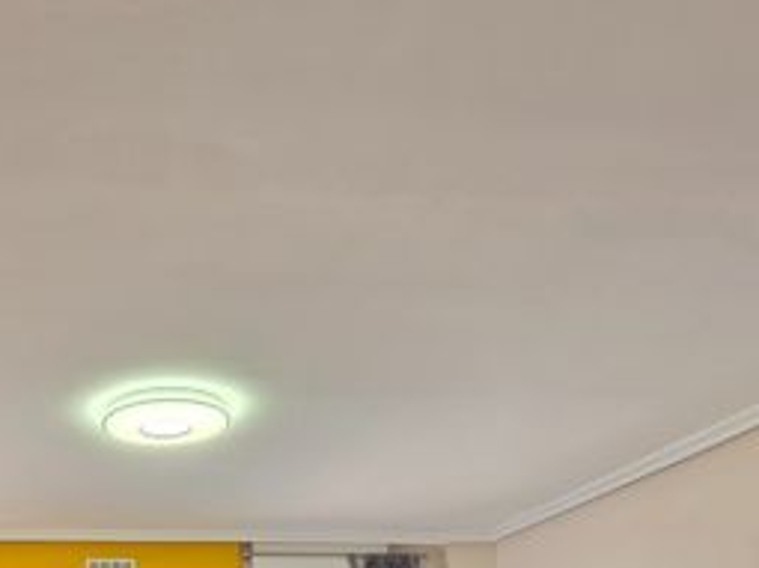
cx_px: 94
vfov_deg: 32.4
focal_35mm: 36
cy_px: 690
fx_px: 789
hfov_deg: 46.9
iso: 40
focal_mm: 2.2
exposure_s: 1/100
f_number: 1.9
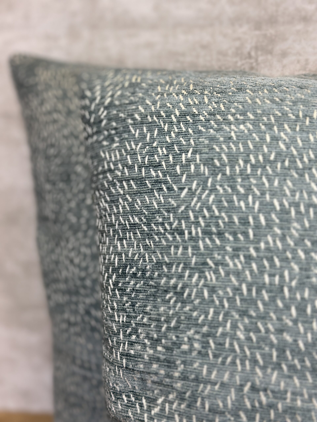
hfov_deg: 30.3
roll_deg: +1.8
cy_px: 211
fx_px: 586
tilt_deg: -20.4
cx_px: 158
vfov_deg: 39.7
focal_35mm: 48
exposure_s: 1/146
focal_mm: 6.86
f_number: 1.78
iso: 64
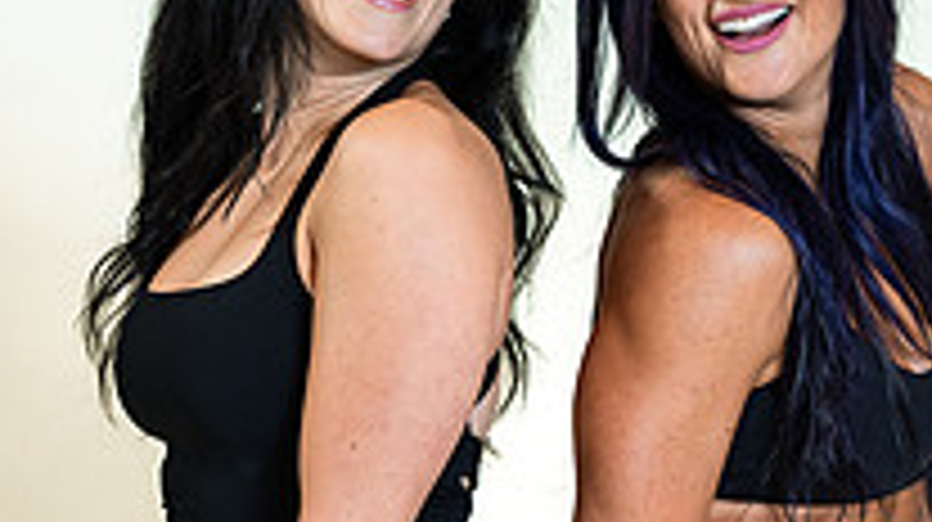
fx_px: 4790
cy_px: 387
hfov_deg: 11.1
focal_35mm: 194
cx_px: 410
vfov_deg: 6.2
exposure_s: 1/160
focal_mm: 85
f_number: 4
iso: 320
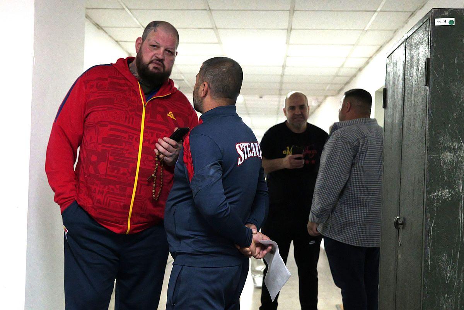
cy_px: 155
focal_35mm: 39
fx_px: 503
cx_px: 232
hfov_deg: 49.6
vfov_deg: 34.2
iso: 8000
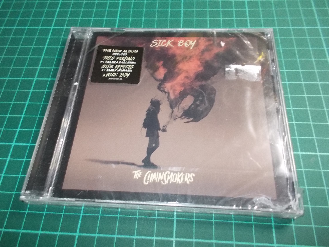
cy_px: 124
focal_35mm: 29
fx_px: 276
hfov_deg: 61.7
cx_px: 164
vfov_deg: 48.2
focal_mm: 4.1
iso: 400
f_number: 3.3
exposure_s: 1/30
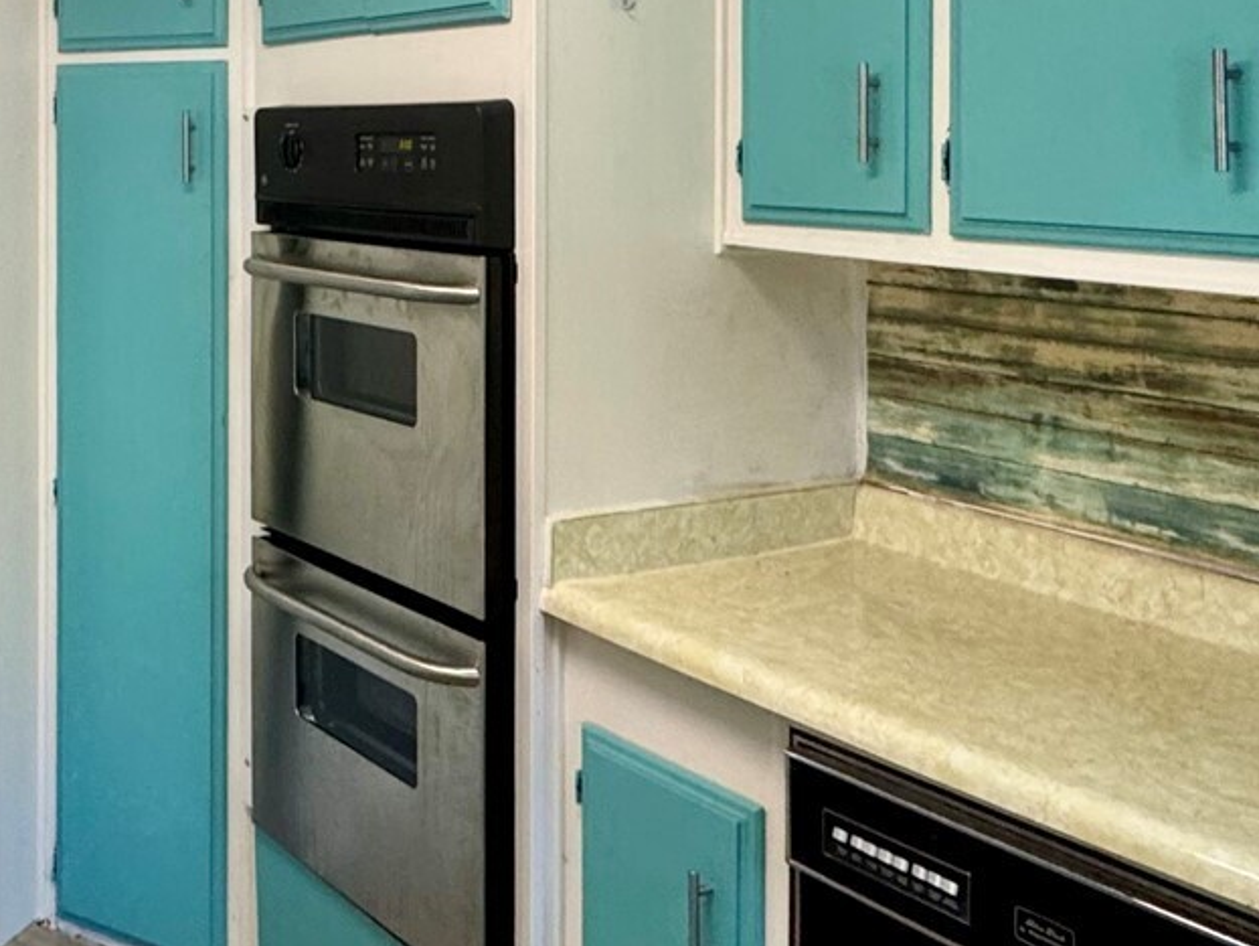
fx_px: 1310
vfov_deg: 39.6
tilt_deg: -10.5
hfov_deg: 45.8
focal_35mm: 36
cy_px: 413
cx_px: 95
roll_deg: -0.8
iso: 250
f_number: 2.2
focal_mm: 2.22
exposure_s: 1/120
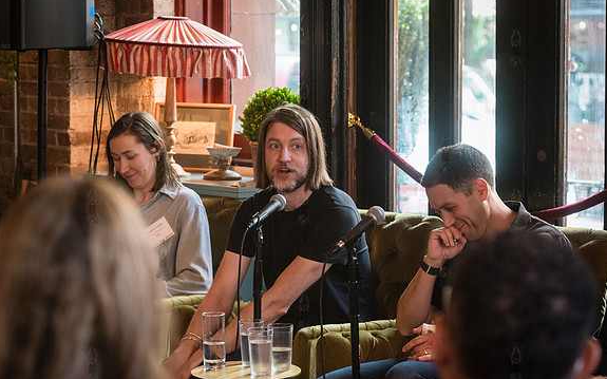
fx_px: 1852
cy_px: 196
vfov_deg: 11.7
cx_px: 309
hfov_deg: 18.6
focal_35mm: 112
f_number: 4.5
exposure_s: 1/200
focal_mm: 100
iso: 5000
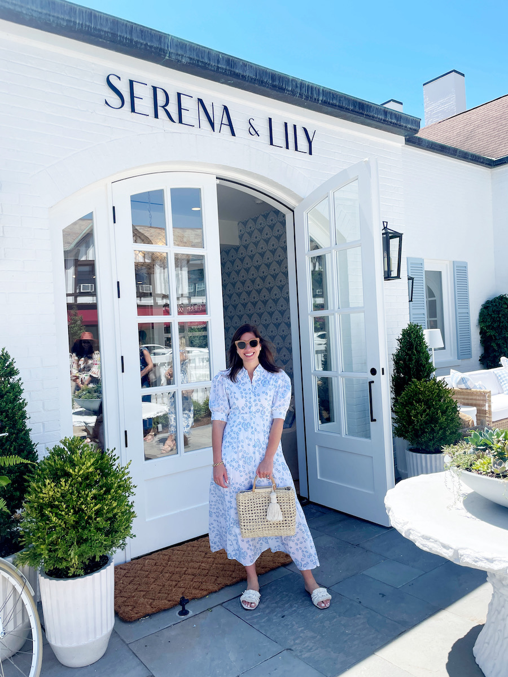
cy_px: 338
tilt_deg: +0.4
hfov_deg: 53.1
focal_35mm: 26
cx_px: 254
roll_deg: +4.0
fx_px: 509
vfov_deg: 67.3
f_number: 1.6
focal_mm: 4.2
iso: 32
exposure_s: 1/1984
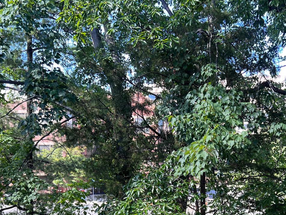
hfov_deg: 34.1
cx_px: 187
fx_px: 463
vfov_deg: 24.5
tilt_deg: -9.0
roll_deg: -1.5
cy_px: 230
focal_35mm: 56
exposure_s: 1/134
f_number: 1.5
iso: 32
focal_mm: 5.7
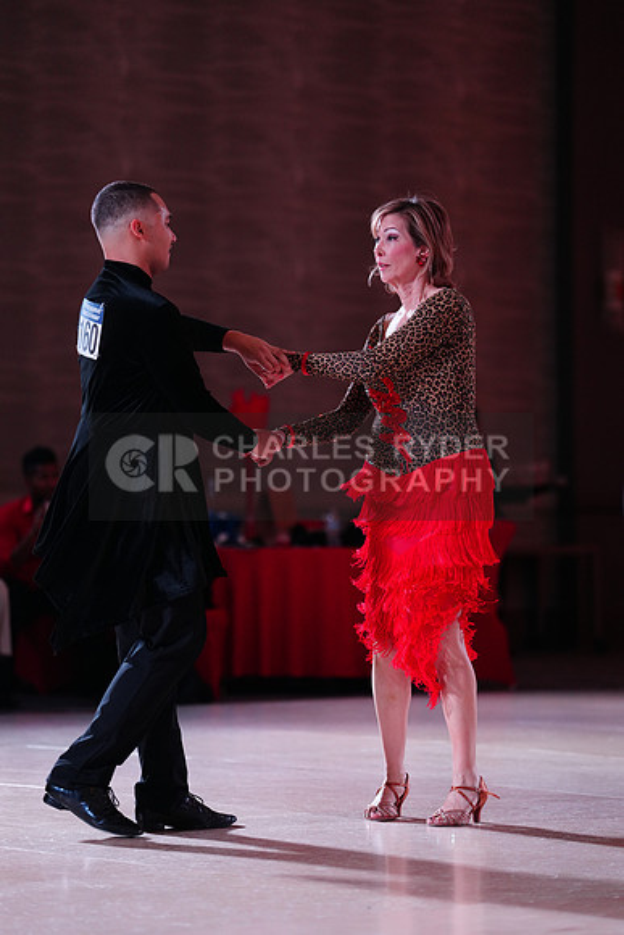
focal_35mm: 149
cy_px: 468
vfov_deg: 13.8
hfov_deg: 9.2
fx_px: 3871
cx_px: 312
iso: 1600
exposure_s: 1/400
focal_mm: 149
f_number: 2.8
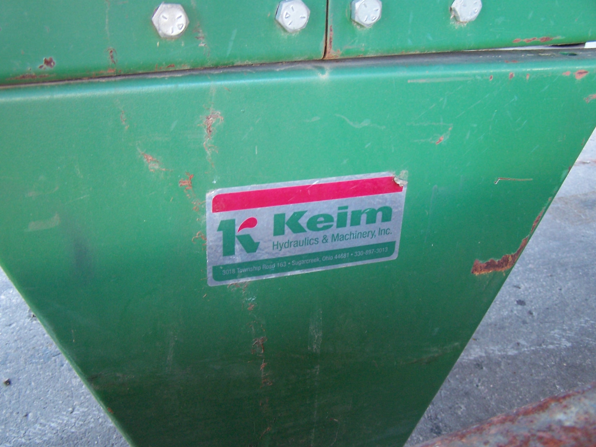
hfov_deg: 49.0
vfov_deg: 37.7
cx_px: 298
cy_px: 224
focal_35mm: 38
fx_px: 654
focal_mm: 6.3
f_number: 2.8
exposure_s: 1/20
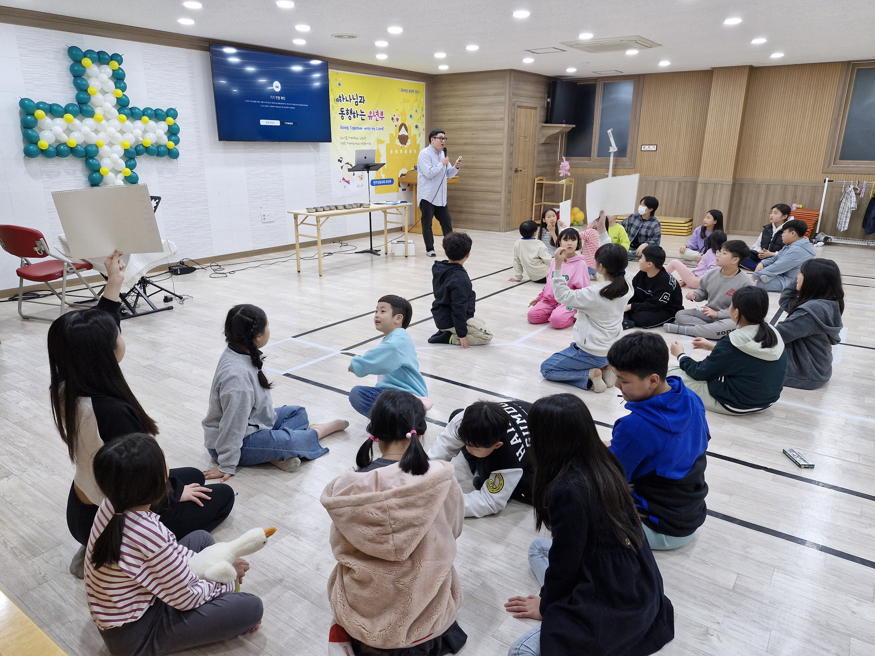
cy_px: 328
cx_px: 438
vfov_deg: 58.9
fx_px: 581
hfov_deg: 73.9
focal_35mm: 23
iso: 200
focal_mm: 5.54
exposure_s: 1/120
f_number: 1.8
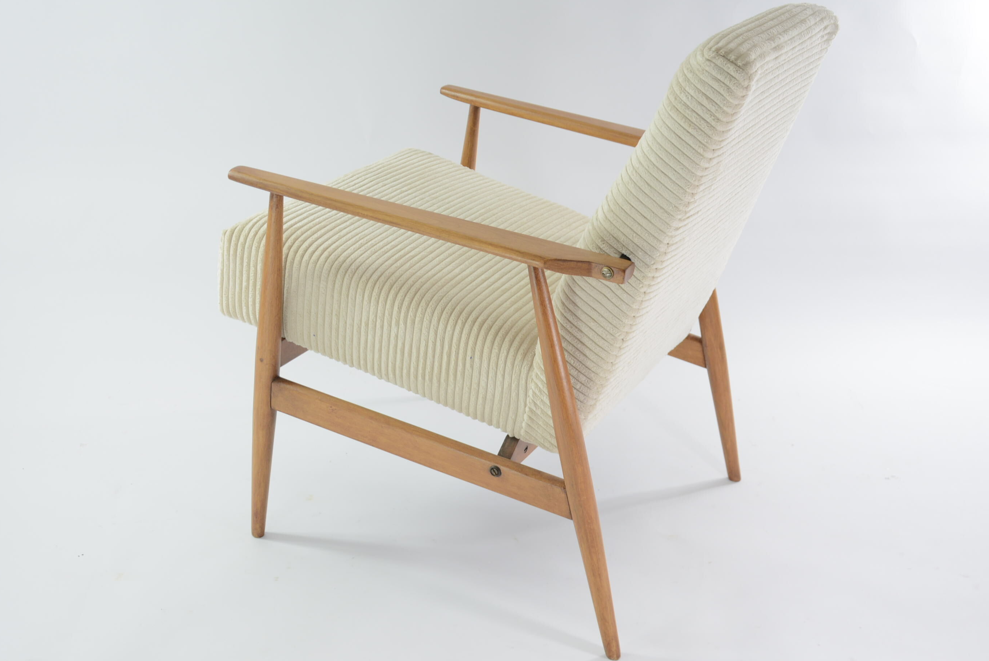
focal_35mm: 46
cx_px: 514
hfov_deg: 42.7
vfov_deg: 29.3
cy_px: 332
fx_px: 1265
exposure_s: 1/100
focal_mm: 28
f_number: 5
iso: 400
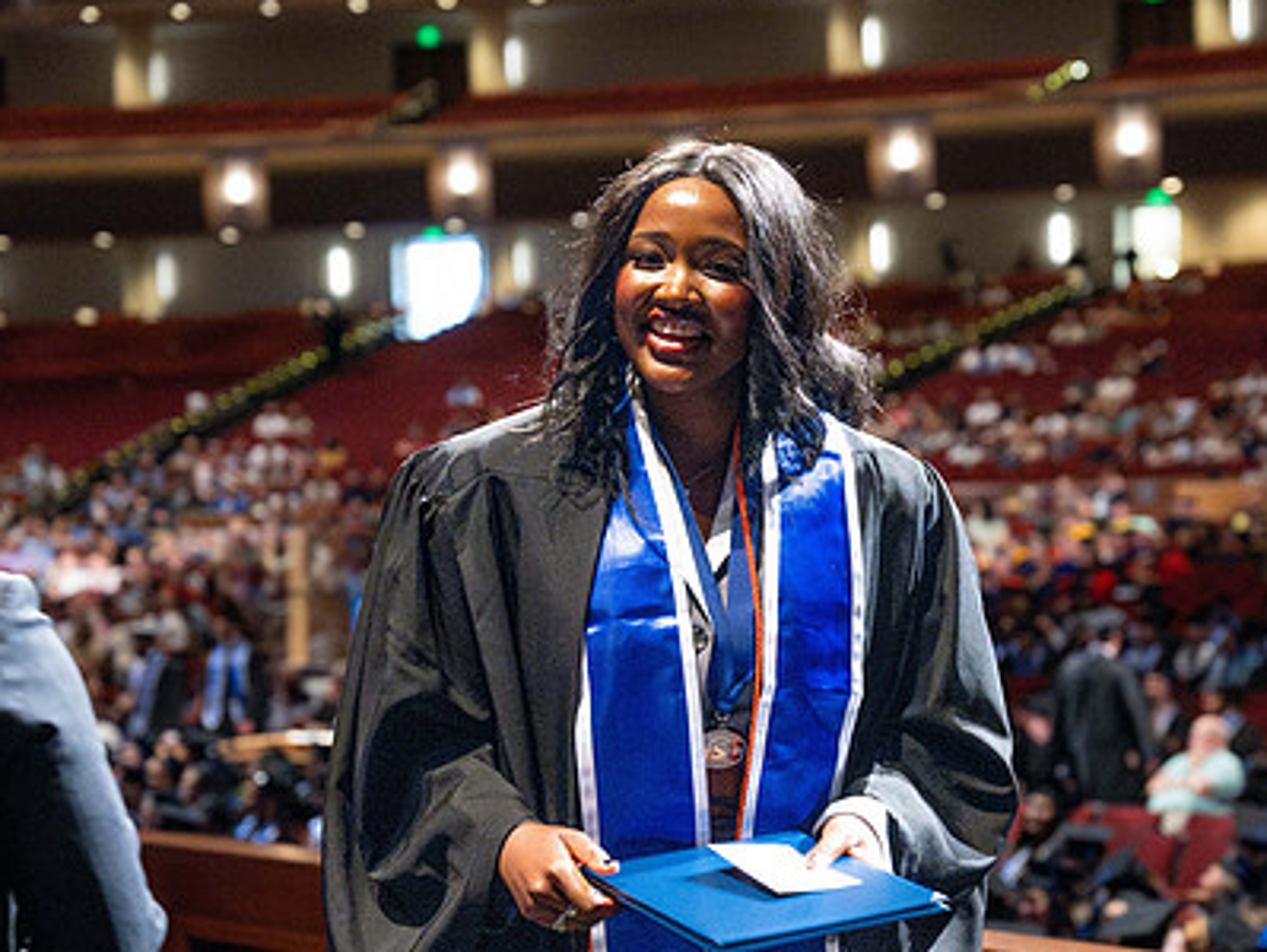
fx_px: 3224
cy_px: 646
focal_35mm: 88
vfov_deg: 16.8
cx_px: 716
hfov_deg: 22.2
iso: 8000
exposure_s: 1/125
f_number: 3.5
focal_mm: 56
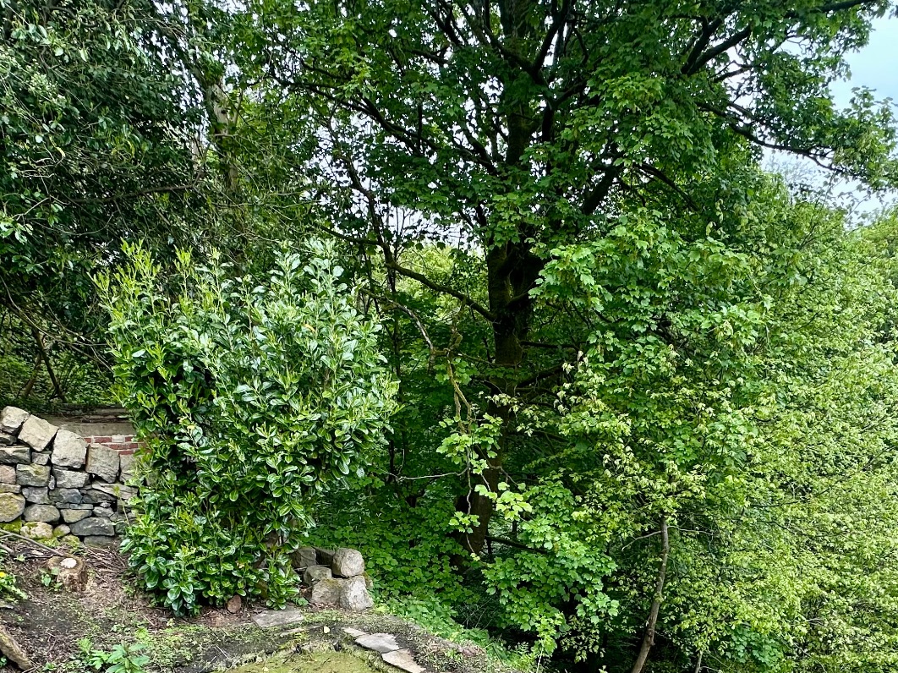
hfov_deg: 65.3
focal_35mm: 27
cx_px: 474
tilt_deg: -17.4
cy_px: 622
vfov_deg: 45.8
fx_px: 700
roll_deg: -0.5
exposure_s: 1/192
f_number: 2.2
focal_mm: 2.22
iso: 40
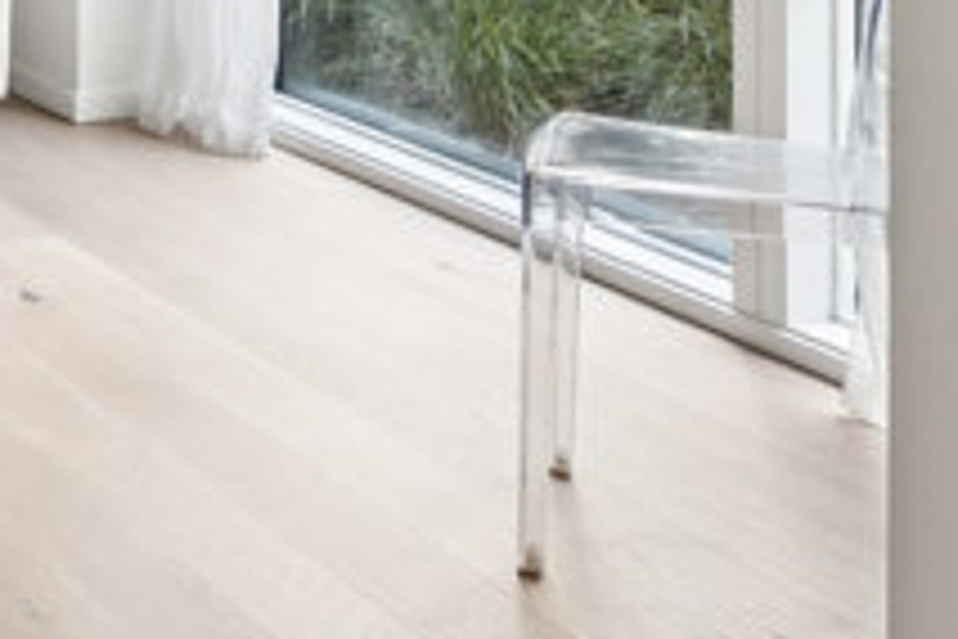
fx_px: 2046
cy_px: -362
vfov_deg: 16.0
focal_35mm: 77
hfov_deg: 22.8
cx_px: -364
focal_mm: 20.5
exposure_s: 1/40
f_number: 4
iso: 1000
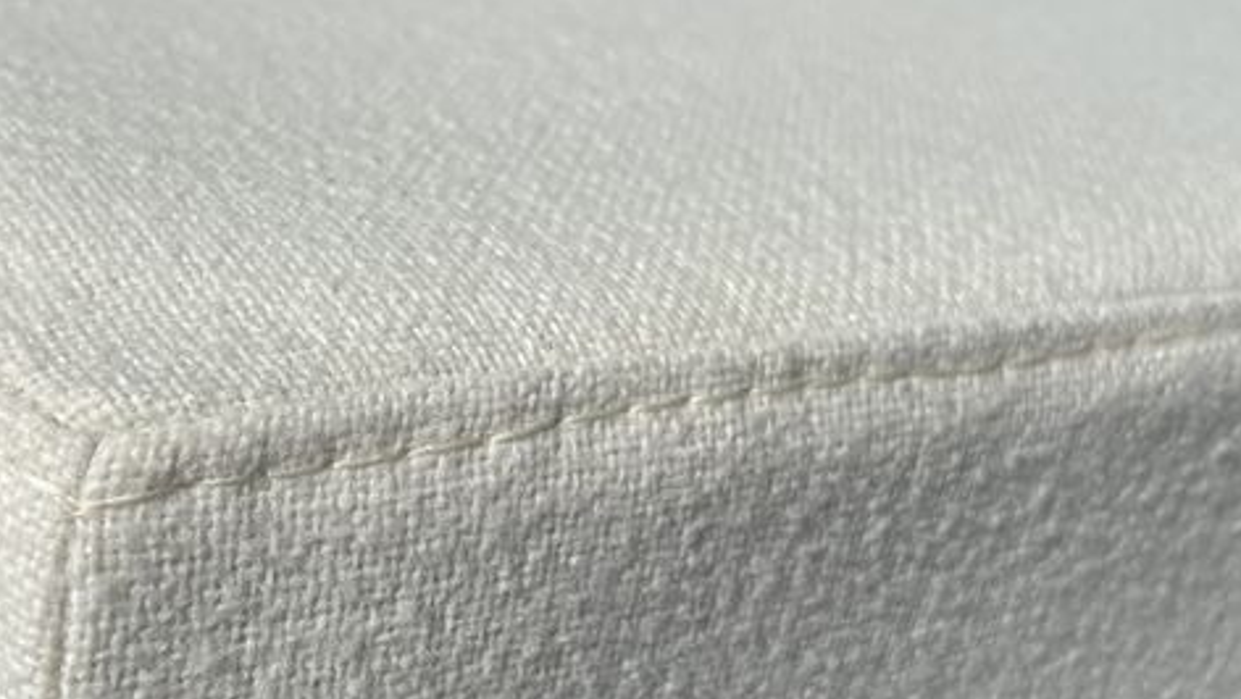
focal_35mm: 48
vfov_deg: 24.9
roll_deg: -12.3
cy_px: 255
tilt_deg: -26.2
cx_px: 492
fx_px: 1580
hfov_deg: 42.7
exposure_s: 1/5291
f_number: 1.6
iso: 32
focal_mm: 4.2
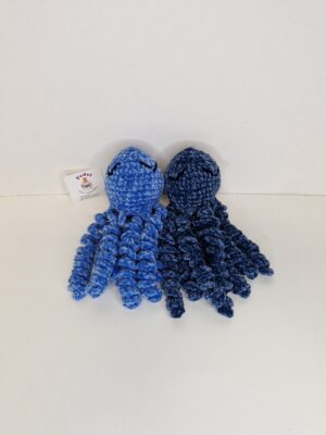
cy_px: 218
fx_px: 289
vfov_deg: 73.9
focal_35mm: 23
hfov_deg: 58.9
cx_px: 163
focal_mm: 5.54
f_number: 1.8
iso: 50
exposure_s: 1/219
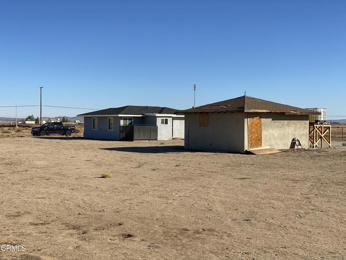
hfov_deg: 36.8
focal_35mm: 52
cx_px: 173
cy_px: 130
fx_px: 520
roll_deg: +0.4
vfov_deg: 28.0
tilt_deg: +0.0
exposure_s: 1/2179
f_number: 2
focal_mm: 6
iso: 20
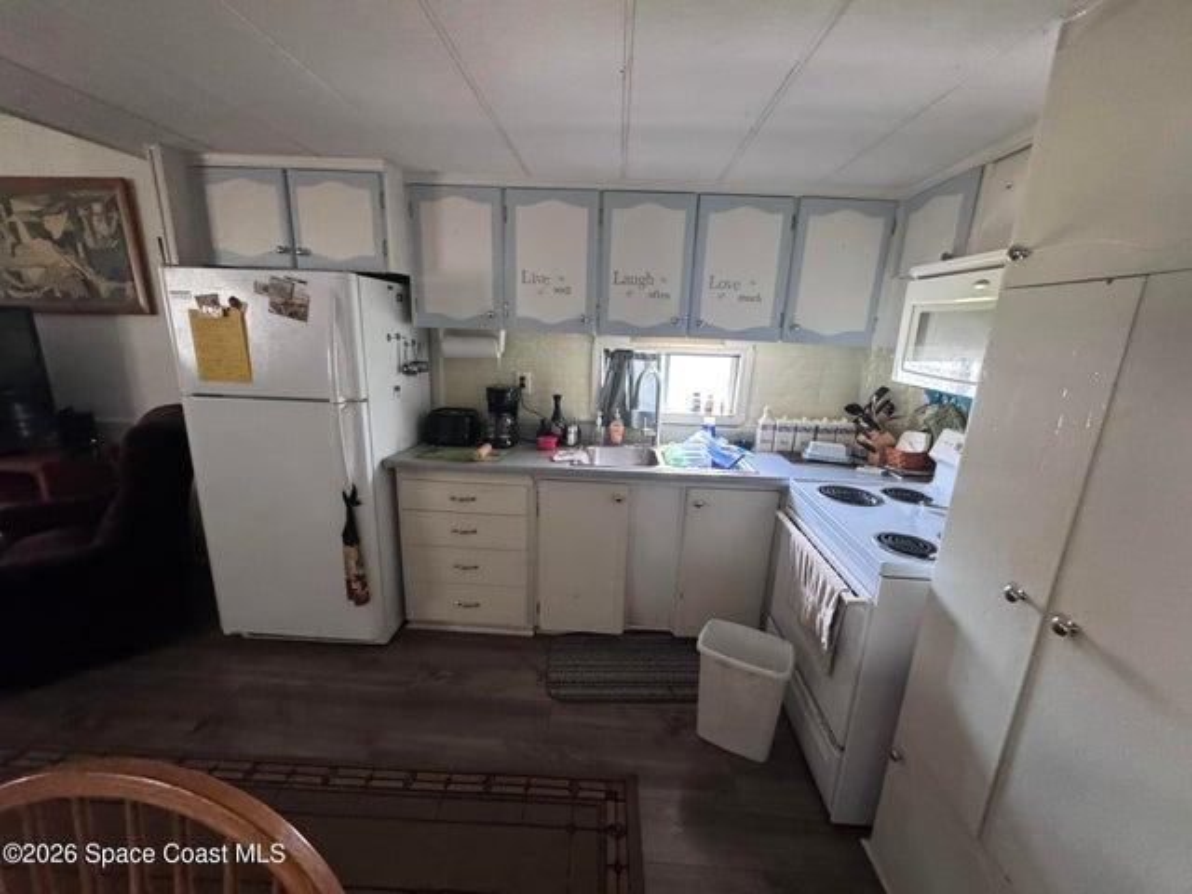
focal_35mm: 14
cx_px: 596
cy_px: 447
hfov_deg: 102.1
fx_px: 482
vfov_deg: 85.7
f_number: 2.2
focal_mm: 2.22
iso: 800
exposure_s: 1/60
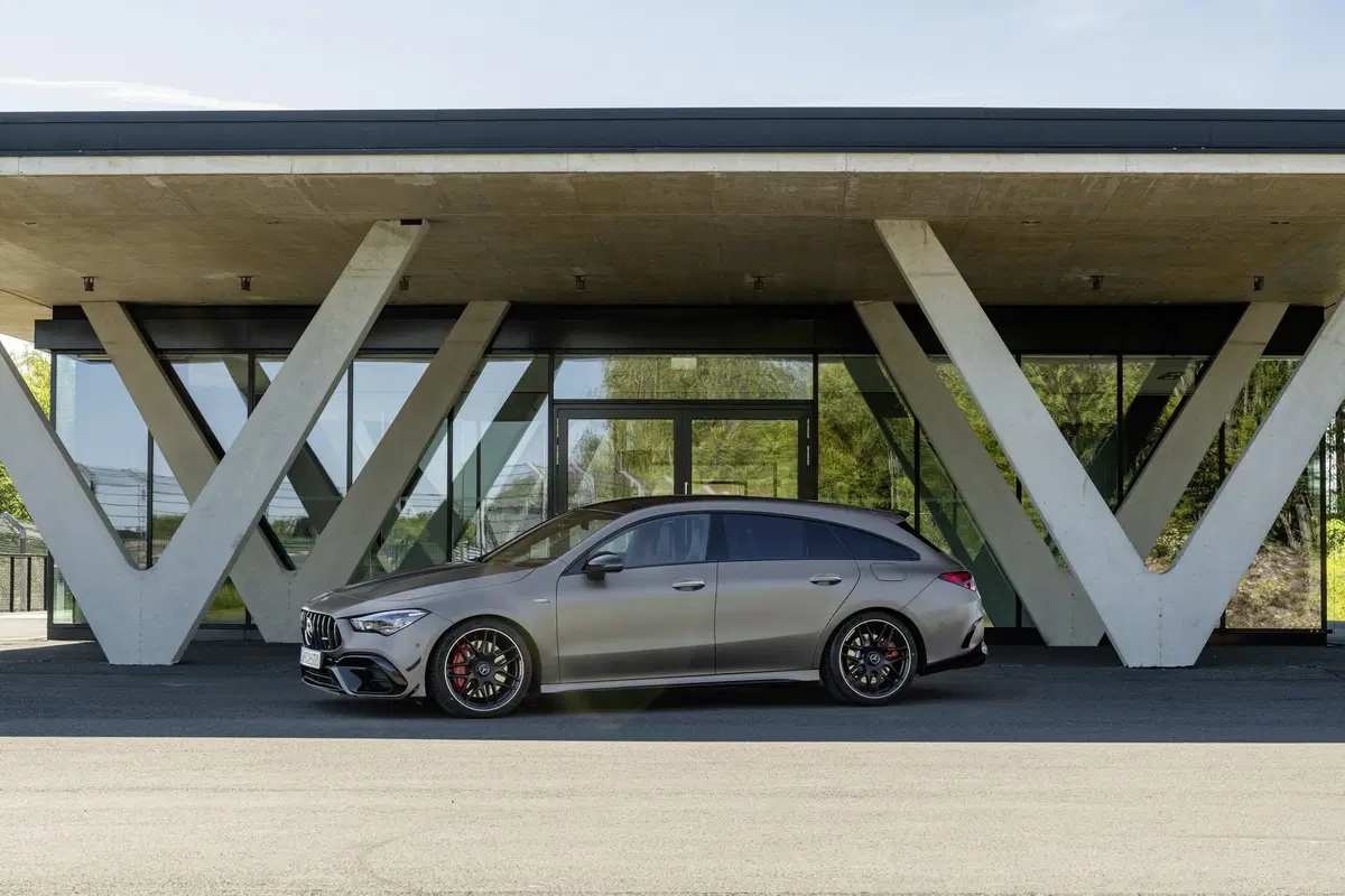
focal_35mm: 80
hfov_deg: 25.4
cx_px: 672
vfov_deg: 17.1
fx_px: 2989
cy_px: 448
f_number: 11
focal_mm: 80
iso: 100
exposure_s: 1/25
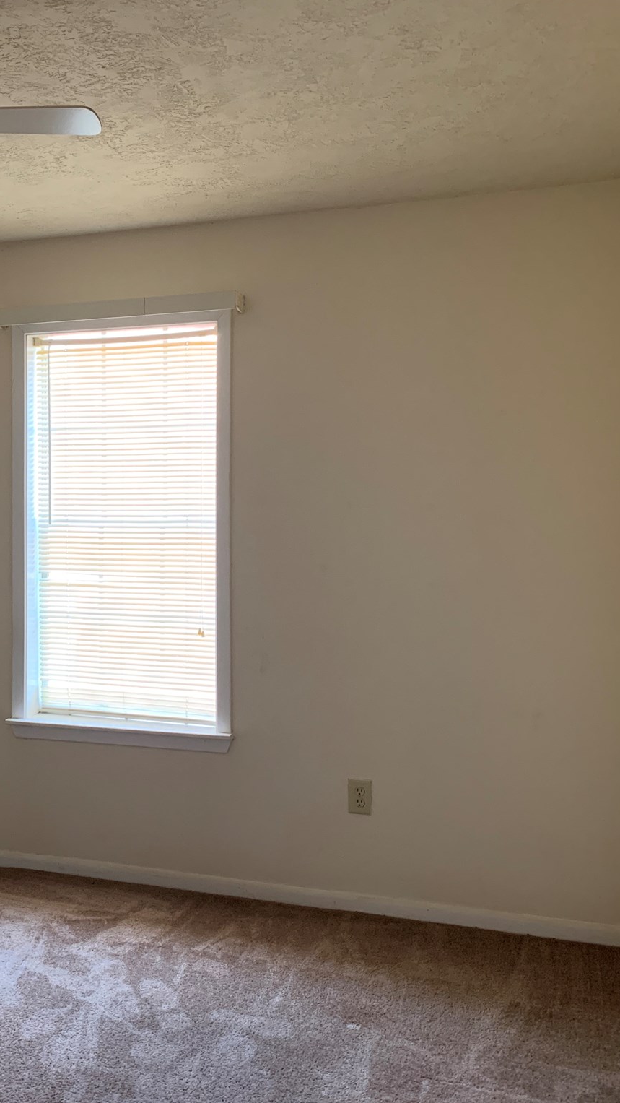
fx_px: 1111
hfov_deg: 30.4
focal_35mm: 38
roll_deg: -0.7
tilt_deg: -1.8
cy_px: 549
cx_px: 114
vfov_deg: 52.8
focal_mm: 4.25
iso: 320
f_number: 1.8
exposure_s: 1/60
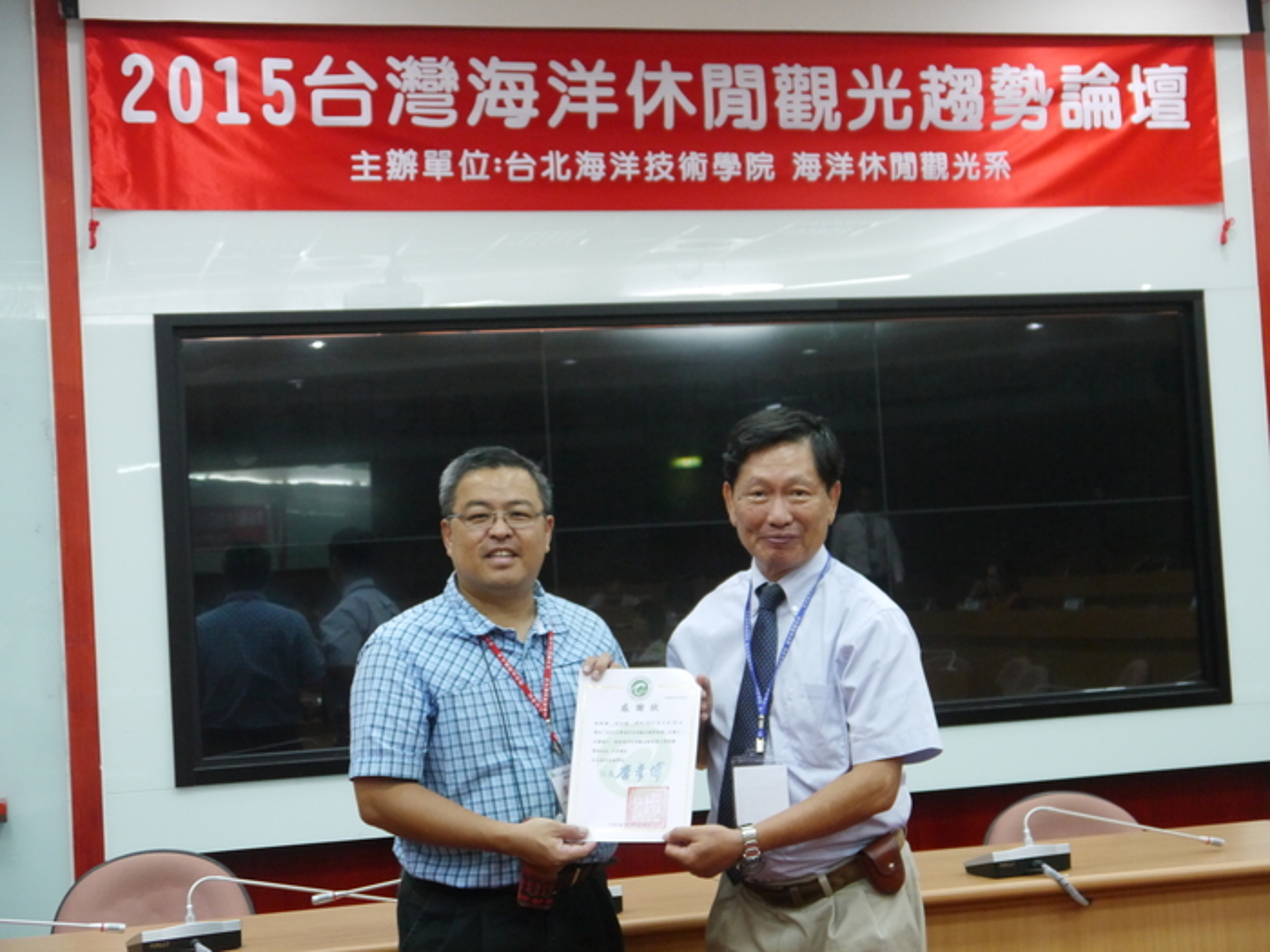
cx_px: 635
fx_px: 2275
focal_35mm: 62
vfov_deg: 23.7
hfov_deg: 31.2
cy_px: 476
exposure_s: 1/50
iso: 1600
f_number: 5
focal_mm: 31
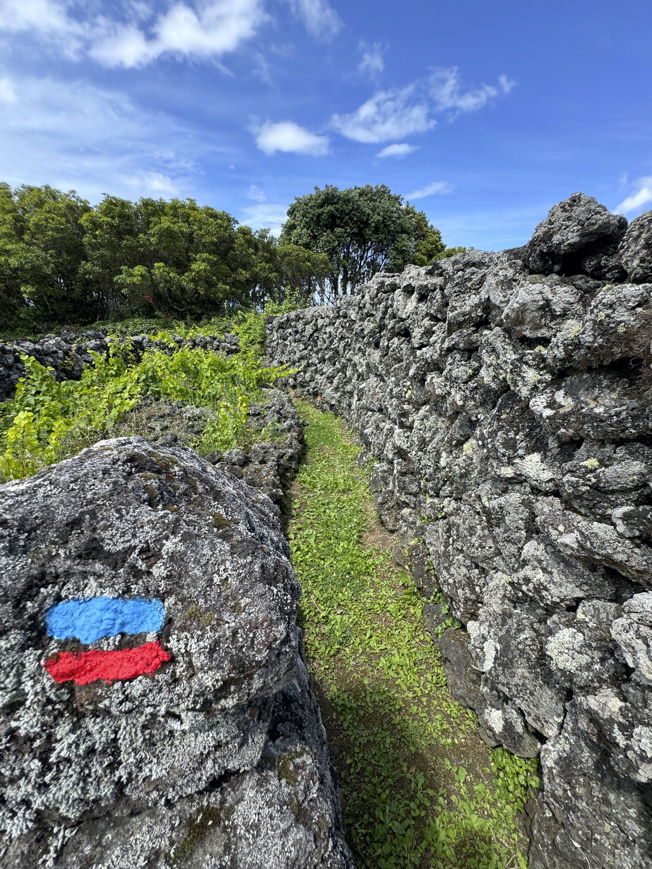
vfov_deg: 102.1
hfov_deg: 85.7
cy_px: 434
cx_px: 326
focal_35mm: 14
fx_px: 352
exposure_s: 1/605
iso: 50
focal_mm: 2.22
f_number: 2.2
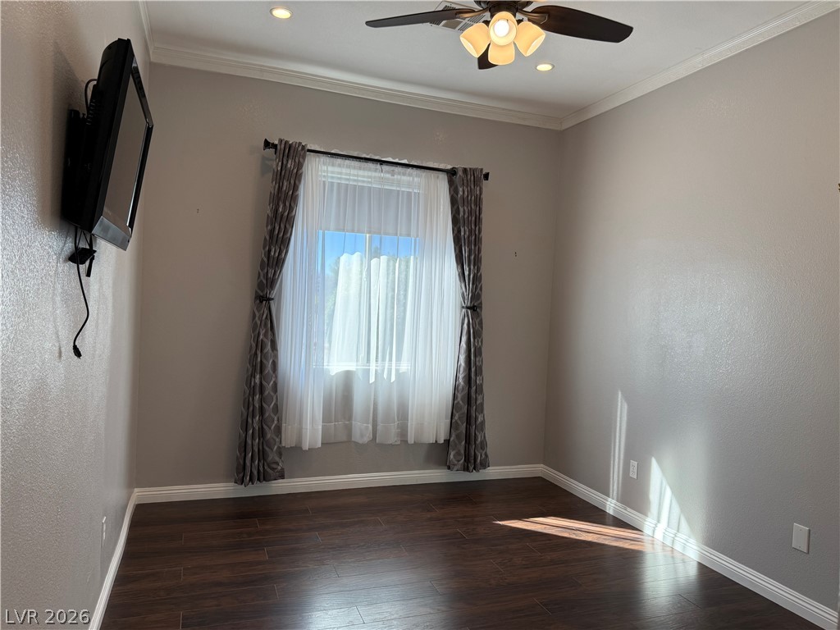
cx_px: 420
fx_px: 582
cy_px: 315
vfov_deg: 56.8
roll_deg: -2.4
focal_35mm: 24
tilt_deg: -1.1
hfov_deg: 71.6
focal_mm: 6.76
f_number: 1.78
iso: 100
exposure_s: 1/330
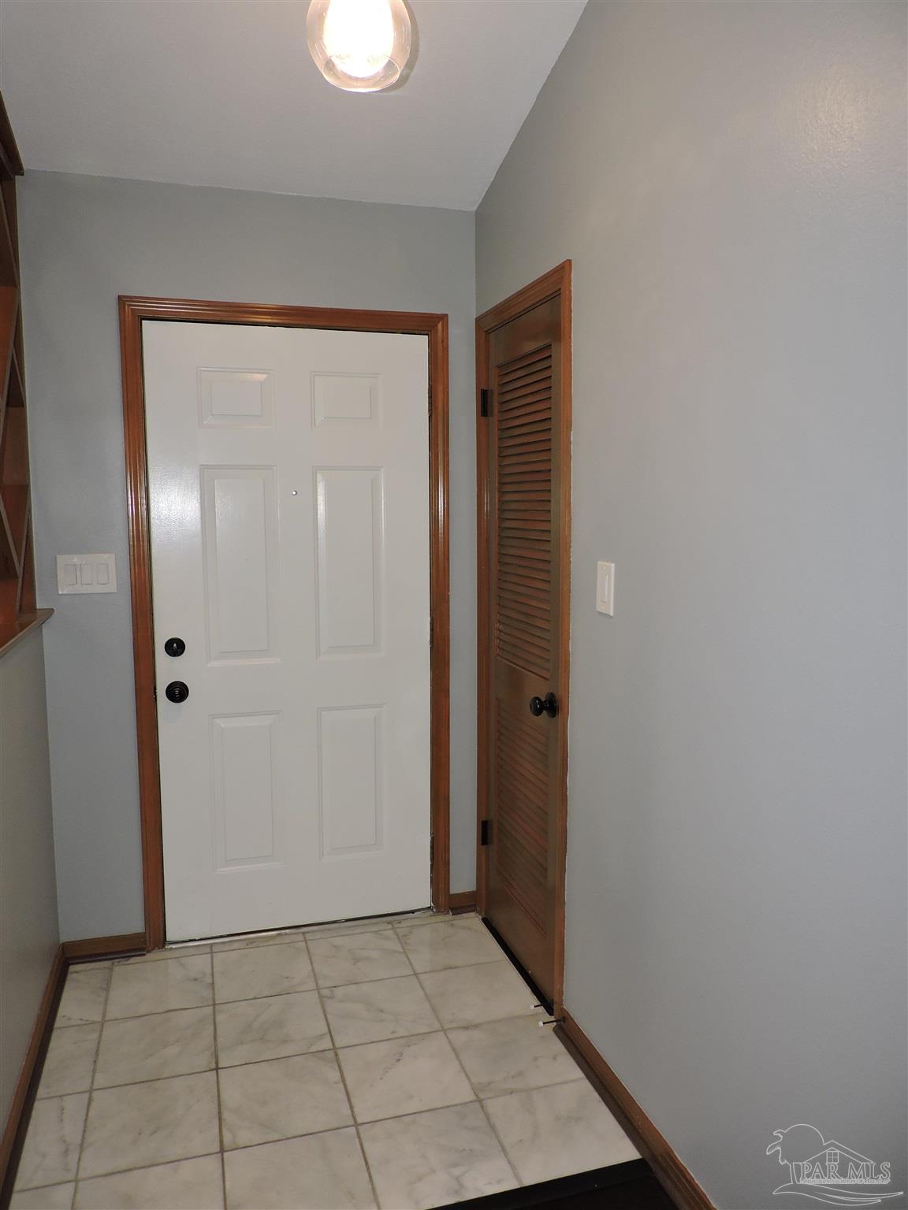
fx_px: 839
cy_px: 605
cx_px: 454
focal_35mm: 24
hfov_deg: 56.8
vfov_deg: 71.6
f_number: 3
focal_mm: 4.3
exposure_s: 1/30
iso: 200
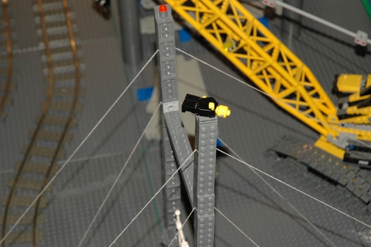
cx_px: 207
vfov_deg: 11.2
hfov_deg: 16.8
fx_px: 1256
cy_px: 111
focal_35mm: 122
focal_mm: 70
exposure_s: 1/500
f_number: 7.1
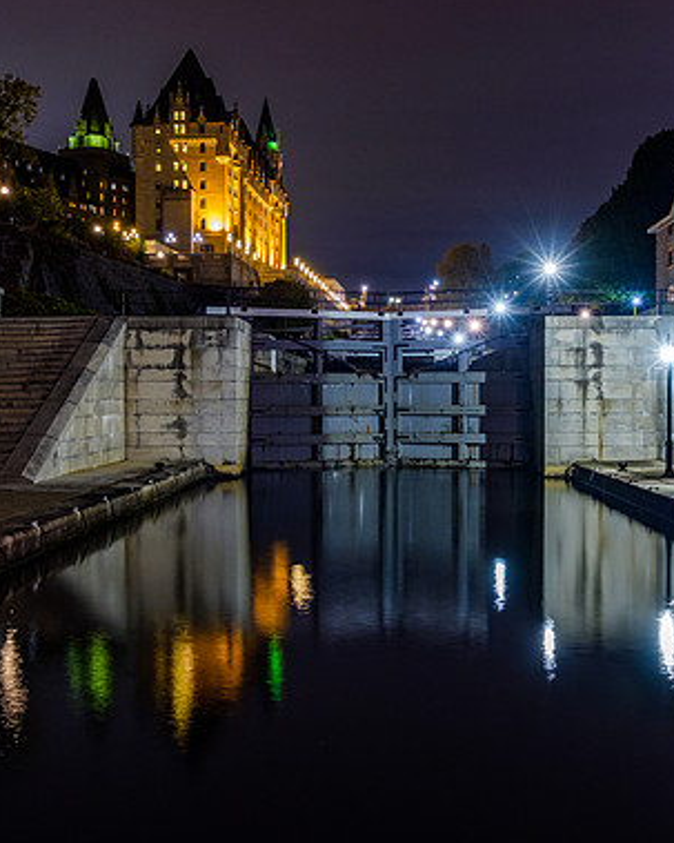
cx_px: 395
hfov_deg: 35.6
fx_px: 1048
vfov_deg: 43.8
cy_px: 416
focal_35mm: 42
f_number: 5.6
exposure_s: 3.7
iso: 400
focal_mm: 19.1
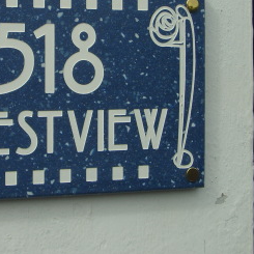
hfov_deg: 17.9
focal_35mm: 96
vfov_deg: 18.0
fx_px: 797
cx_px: 45
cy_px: 77
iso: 50
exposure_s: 1/180
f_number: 8.4
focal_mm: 8.7
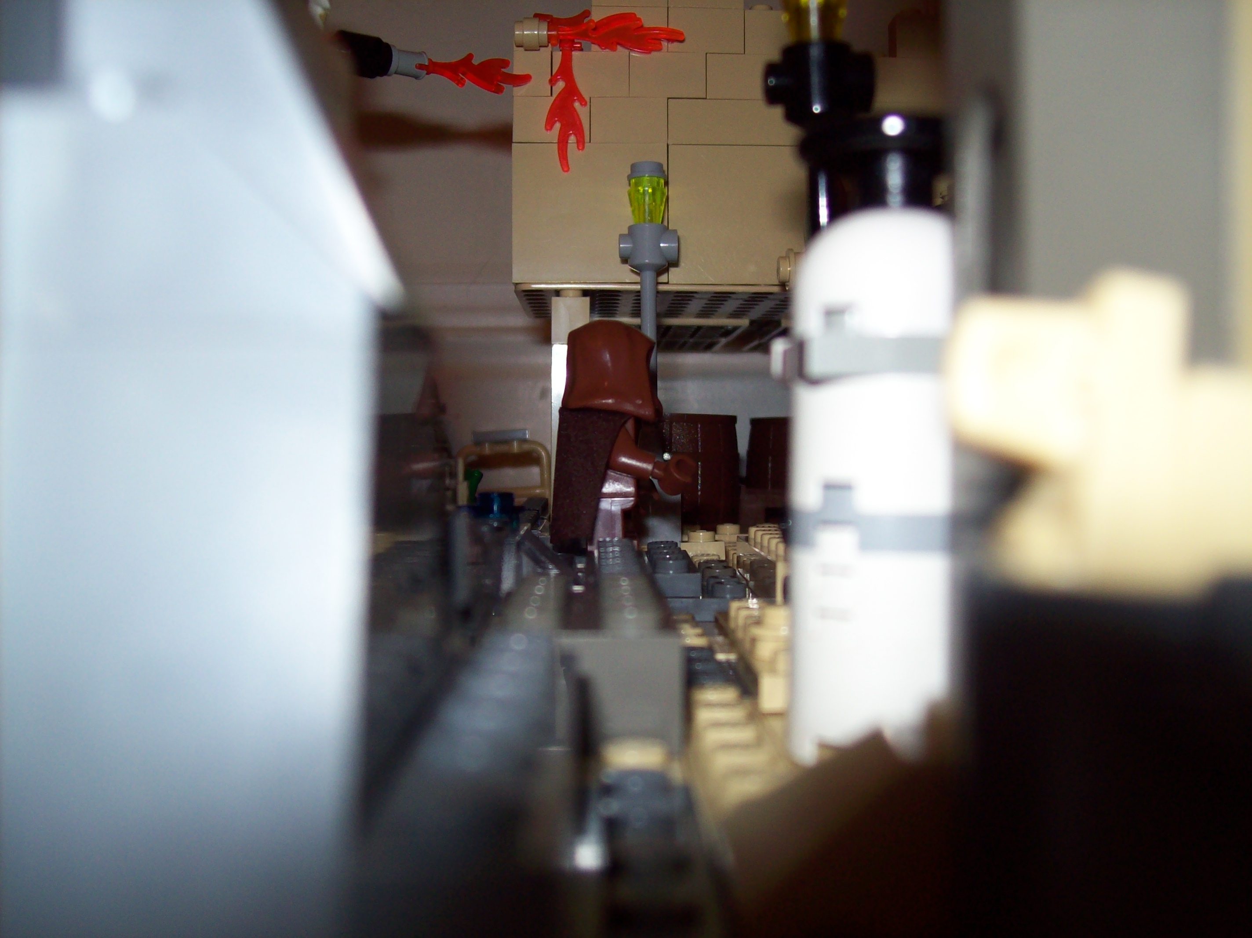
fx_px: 1302
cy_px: 469
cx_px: 626
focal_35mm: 36
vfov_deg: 39.6
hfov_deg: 51.4
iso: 80
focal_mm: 6
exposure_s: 1/45.3
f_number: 2.7
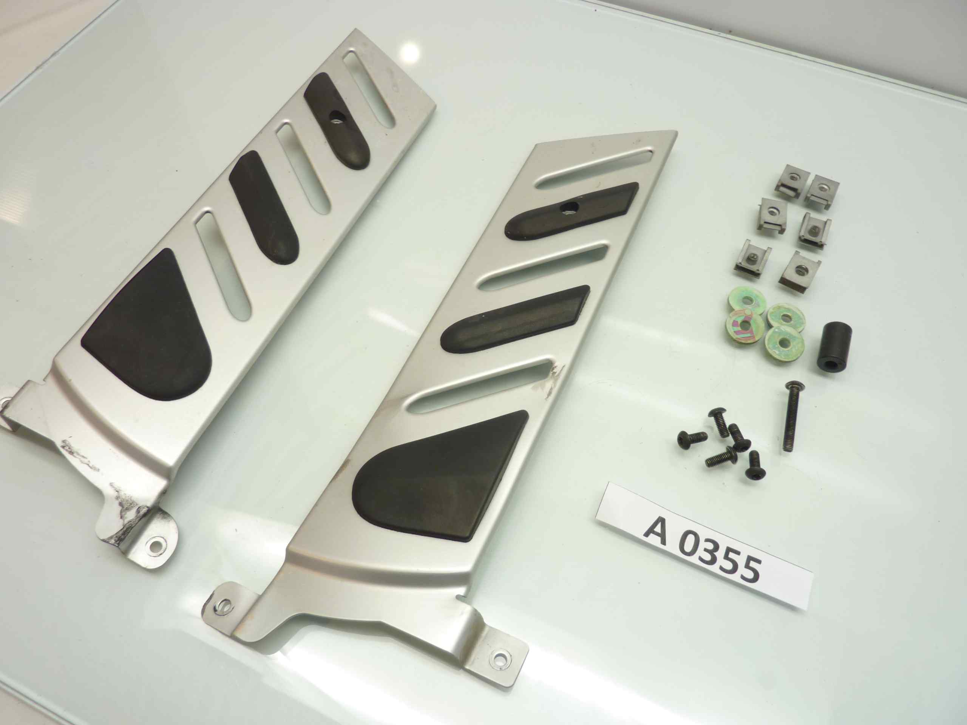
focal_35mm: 25
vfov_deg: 54.9
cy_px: 362
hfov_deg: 69.4
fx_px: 698
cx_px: 484
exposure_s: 1/15
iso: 80
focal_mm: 4.1
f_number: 3.3
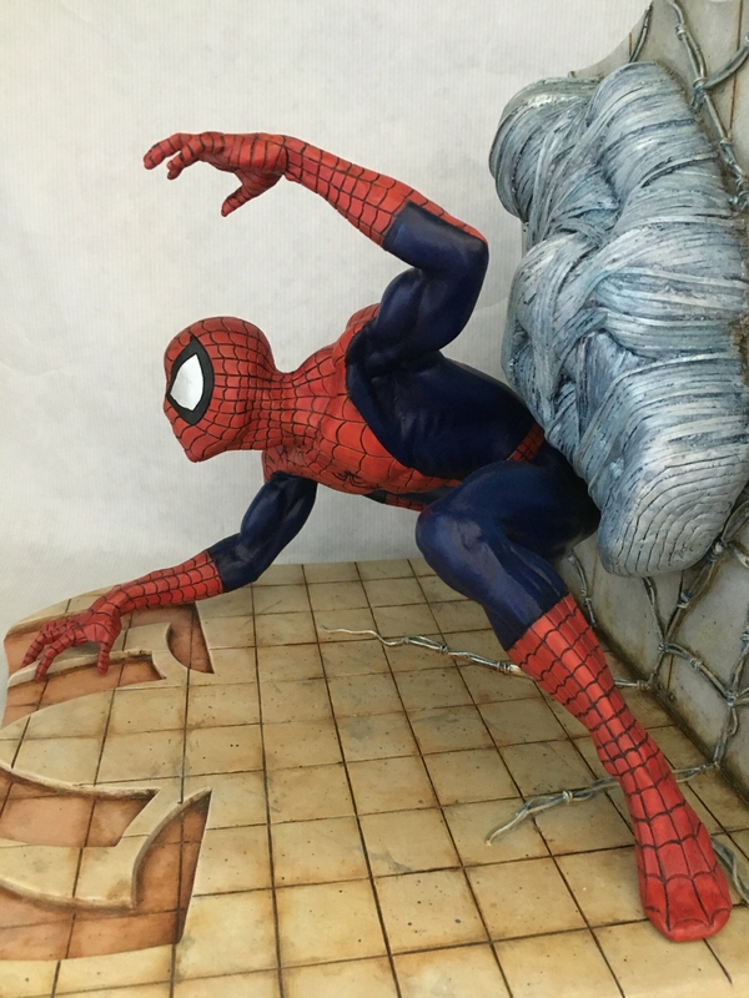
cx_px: 374
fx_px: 837
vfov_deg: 61.7
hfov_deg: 48.2
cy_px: 499
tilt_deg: -19.3
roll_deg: -0.5
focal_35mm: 29
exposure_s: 1/17
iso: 400
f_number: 2.2
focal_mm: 4.15
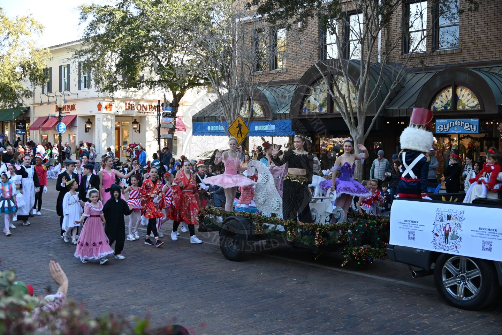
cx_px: 251
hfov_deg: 44.5
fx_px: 614
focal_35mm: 44
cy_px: 168
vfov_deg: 30.5
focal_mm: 44
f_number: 5.3
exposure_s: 1/250
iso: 400
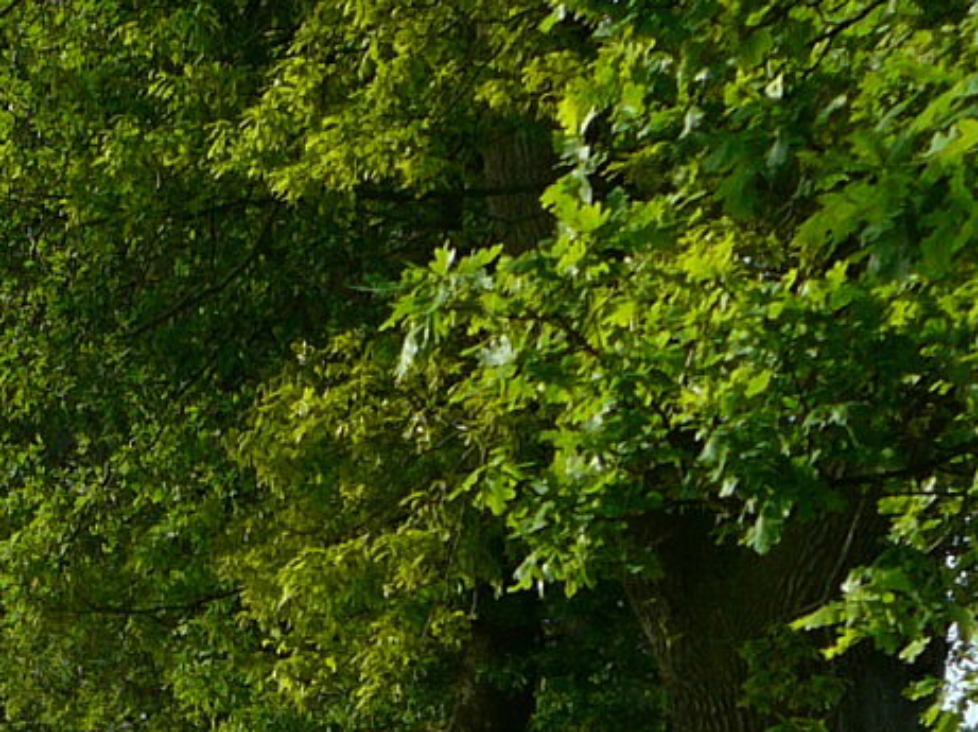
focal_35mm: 114
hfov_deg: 17.1
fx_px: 3218
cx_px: 132
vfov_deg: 12.6
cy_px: 947
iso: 80
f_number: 2.8
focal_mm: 5.2
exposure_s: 1/640
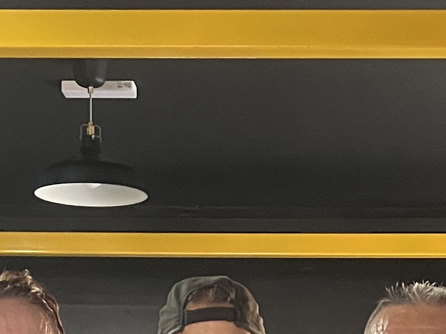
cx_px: 261
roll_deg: +0.0
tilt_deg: -7.0
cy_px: 724
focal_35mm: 122
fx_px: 1572
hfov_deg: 16.1
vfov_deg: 10.8
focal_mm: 5.7
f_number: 1.5
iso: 500
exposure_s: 1/50
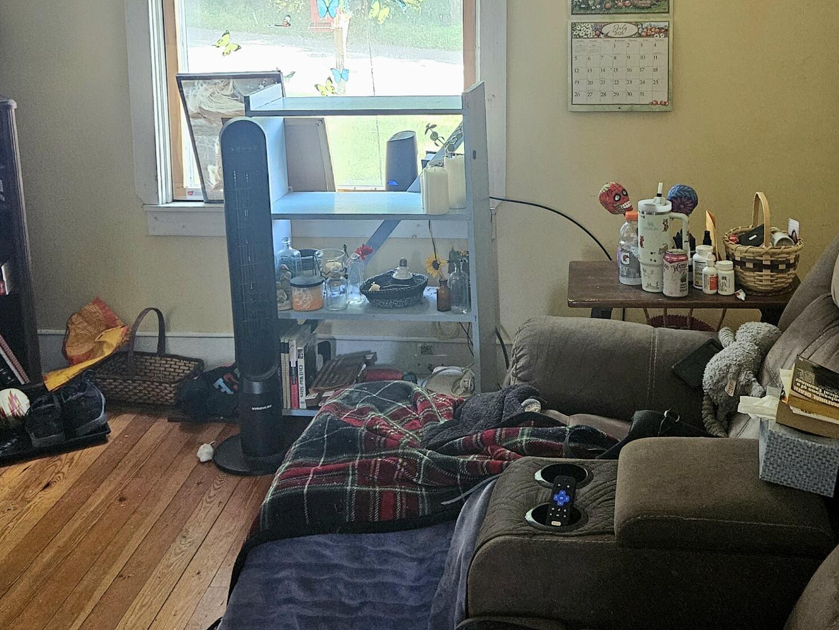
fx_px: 1139
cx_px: 481
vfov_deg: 30.4
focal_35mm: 47
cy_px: 156
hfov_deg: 40.3
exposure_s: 1/120
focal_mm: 5.4
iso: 800
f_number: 1.8
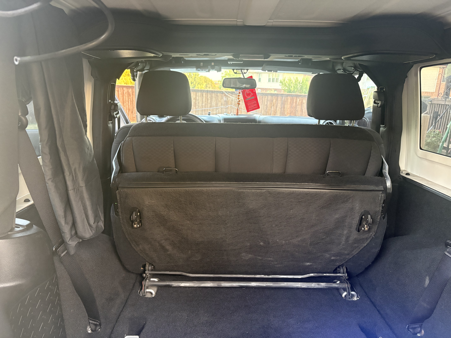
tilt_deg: -13.1
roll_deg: -2.4
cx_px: 226
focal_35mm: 26
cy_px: 169
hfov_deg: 67.3
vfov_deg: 53.1
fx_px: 339
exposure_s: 1/51
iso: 500
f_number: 1.6
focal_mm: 5.96
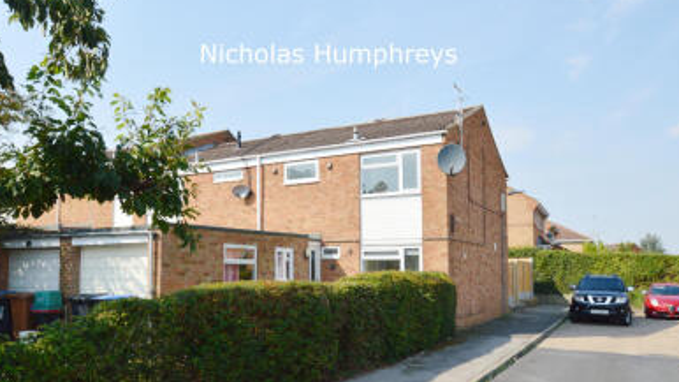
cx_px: 294
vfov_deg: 37.5
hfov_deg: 62.4
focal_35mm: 31
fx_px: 558
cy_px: 240
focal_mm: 16
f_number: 11
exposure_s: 1/500
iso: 320
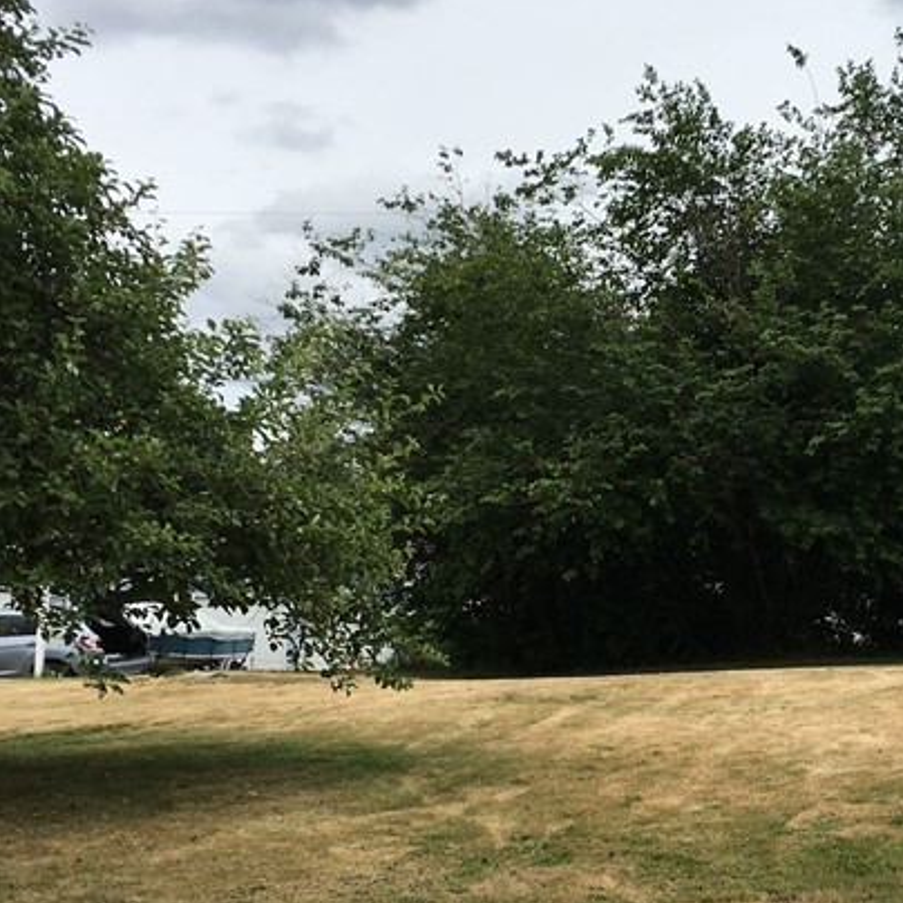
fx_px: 1918
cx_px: 856
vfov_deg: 26.2
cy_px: 671
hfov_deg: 25.5
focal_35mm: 65
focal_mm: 4.15
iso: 25
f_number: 2.2
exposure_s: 1/1923
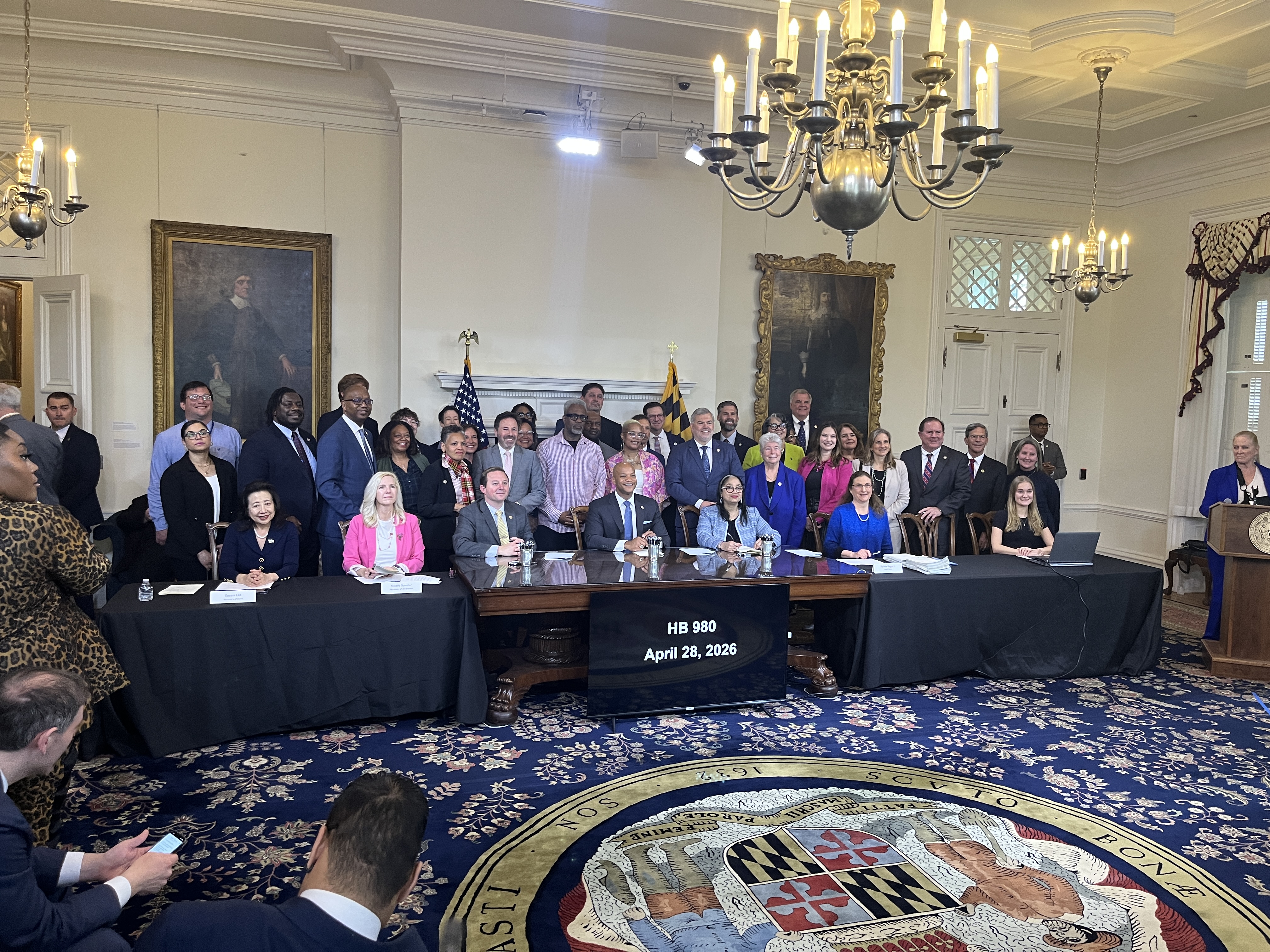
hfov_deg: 67.3
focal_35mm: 26
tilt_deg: -4.3
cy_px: 476
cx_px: 635
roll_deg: -1.9
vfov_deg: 53.1
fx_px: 954
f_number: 1.6
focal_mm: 5.1
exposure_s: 1/60
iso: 200
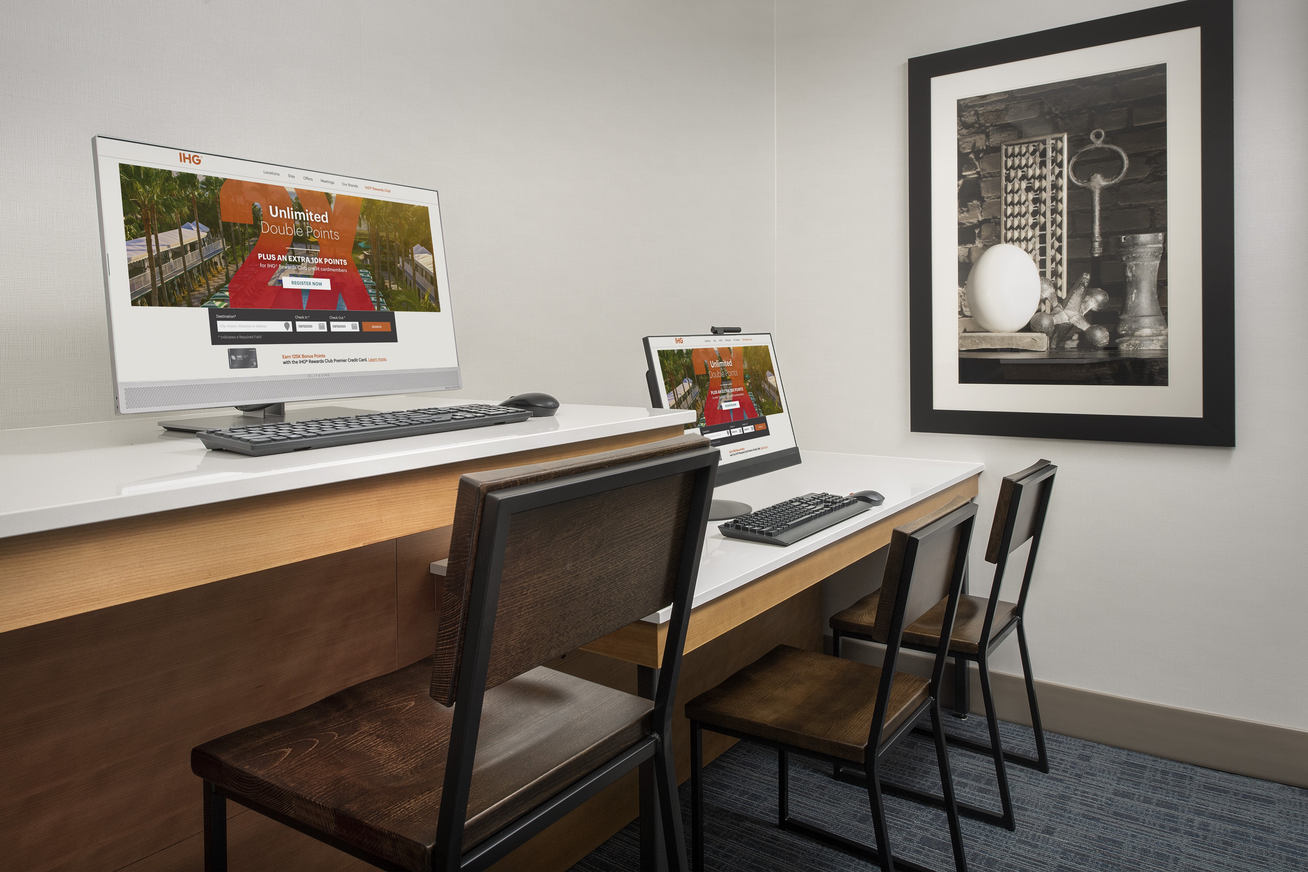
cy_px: 436
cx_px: 654
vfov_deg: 53.1
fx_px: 872
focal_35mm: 24
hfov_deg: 73.7
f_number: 11
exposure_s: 1/250
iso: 400
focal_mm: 24
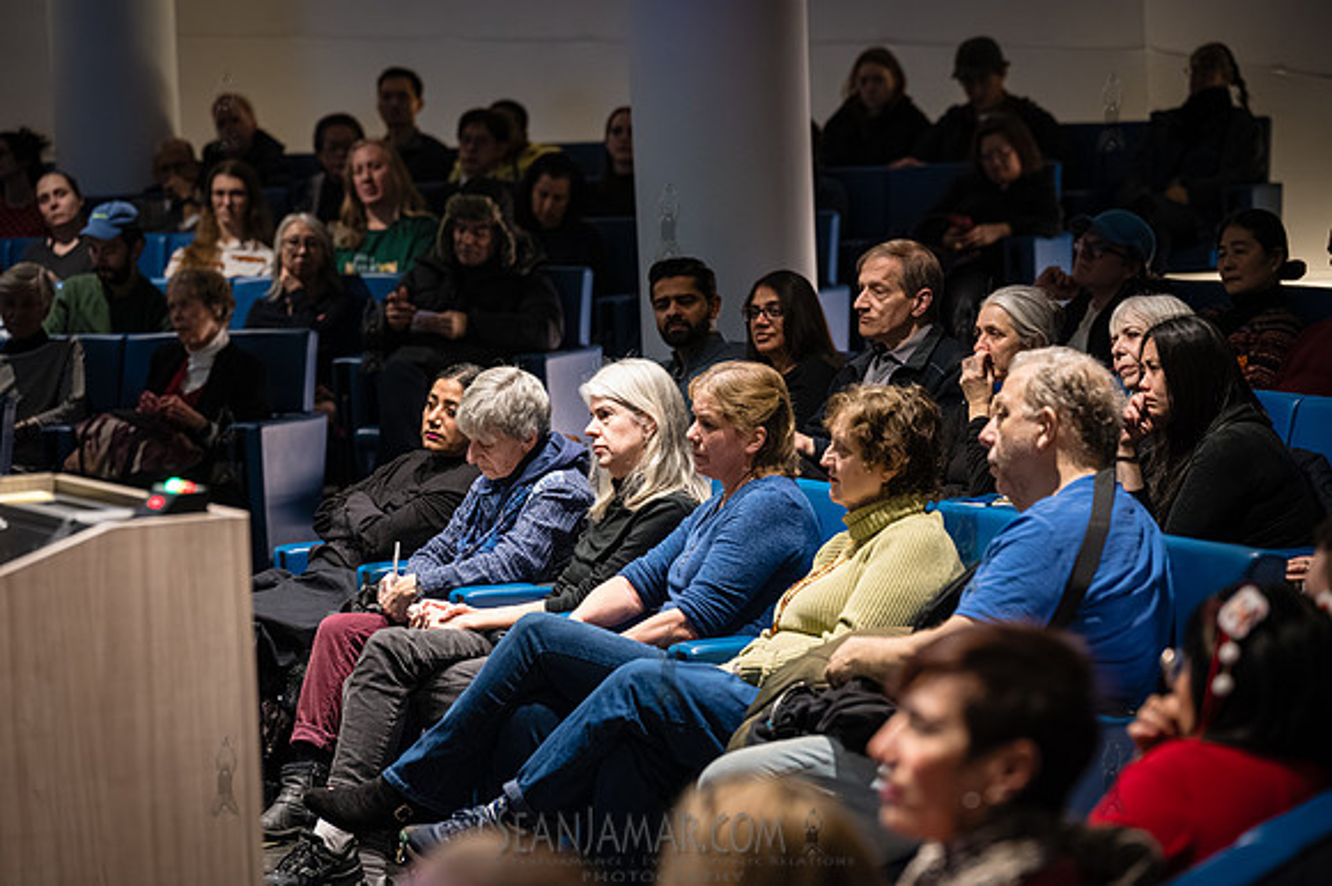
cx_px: 666
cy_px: 443
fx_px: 4548
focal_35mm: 123
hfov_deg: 16.7
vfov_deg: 11.1
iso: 5000
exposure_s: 1/160
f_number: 3.5
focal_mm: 123
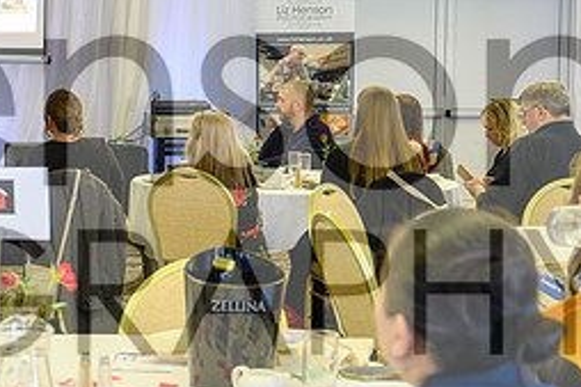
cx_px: -30
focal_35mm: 96
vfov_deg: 14.2
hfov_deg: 20.4
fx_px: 1548
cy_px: 181
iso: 2000
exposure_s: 1/100
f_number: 4
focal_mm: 42
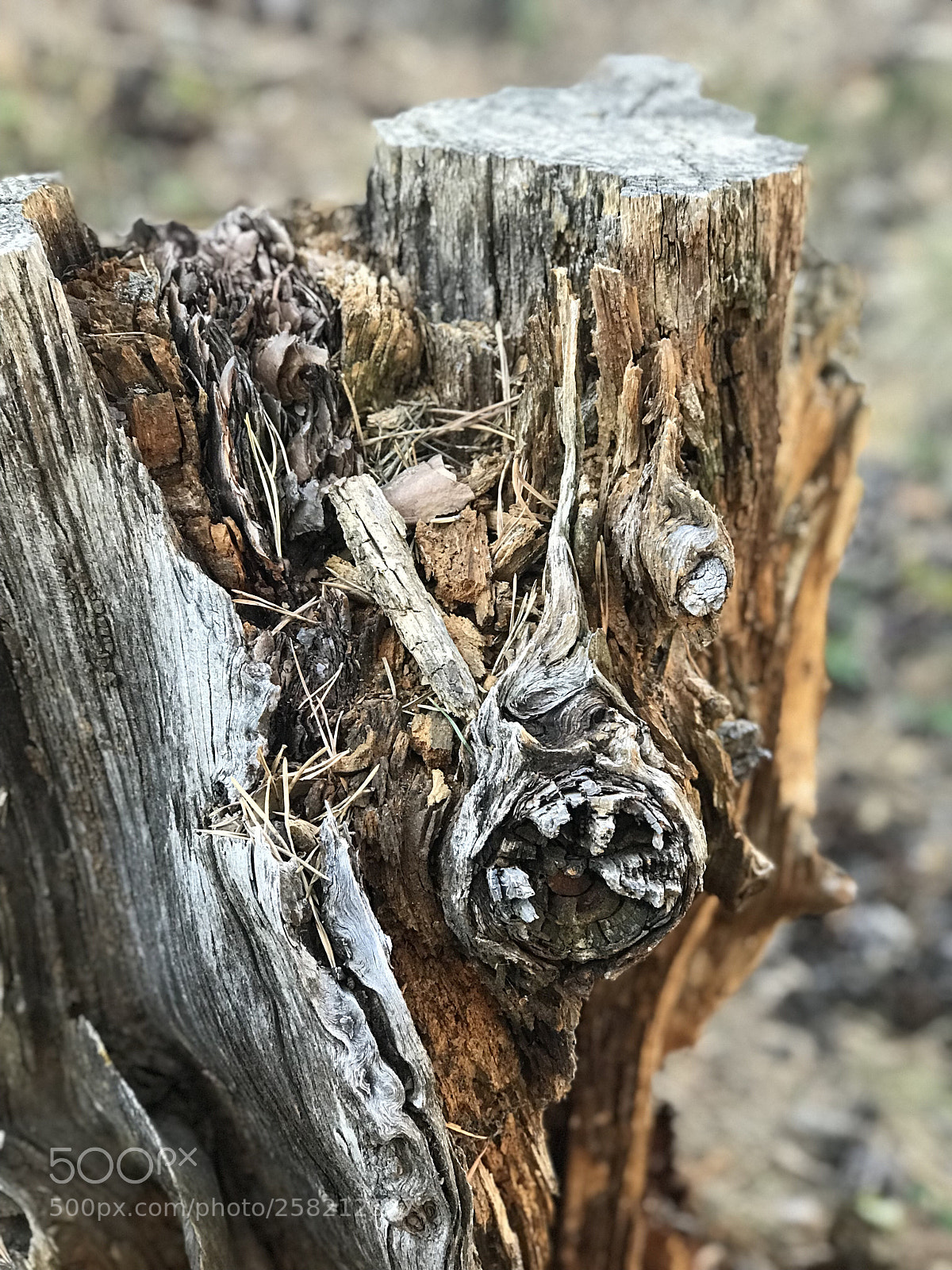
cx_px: 476
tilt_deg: -14.7
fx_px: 2090
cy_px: 635
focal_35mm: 57
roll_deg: -2.4
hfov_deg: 25.7
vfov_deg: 33.8
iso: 320
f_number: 2.8
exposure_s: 1/100
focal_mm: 6.6
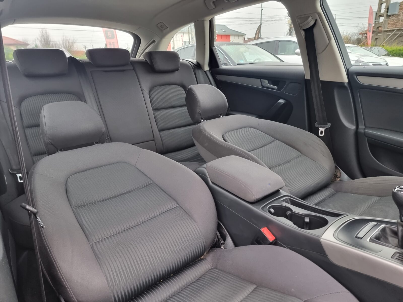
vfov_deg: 56.8
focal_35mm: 24
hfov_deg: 71.6
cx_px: 202
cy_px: 151
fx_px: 279
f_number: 1.8
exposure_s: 1/100
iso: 250
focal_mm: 6.7
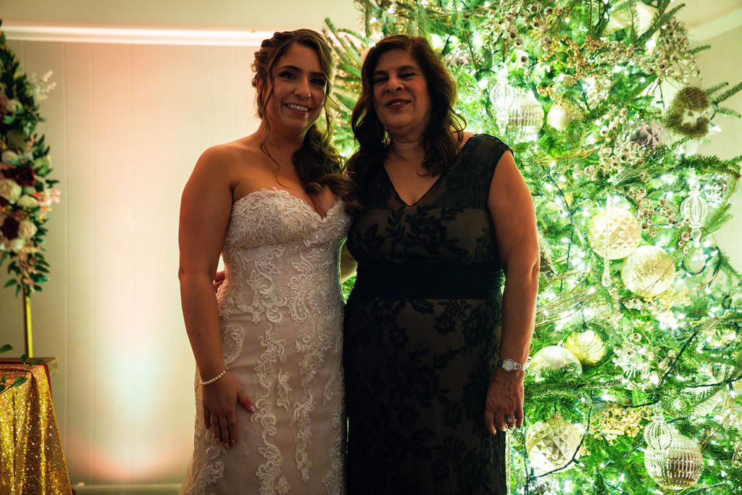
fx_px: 1134
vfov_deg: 24.6
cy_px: 248
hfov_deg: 36.2
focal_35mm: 55
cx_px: 371
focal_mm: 55
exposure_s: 1/60
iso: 3200
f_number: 2.8
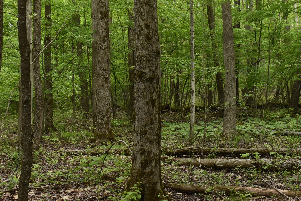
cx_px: 116
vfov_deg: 23.5
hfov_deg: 34.9
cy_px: 46
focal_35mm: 57
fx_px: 477
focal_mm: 22
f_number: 6.3
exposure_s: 1/160
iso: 400
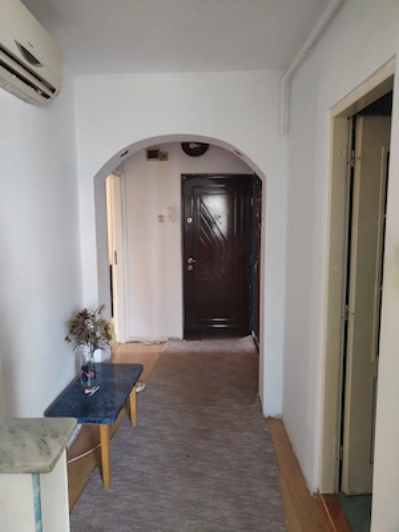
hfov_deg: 53.1
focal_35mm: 26
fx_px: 400
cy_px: 266
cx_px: 200
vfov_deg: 67.3
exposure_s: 1/25
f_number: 1.8
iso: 1106
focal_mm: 4.75
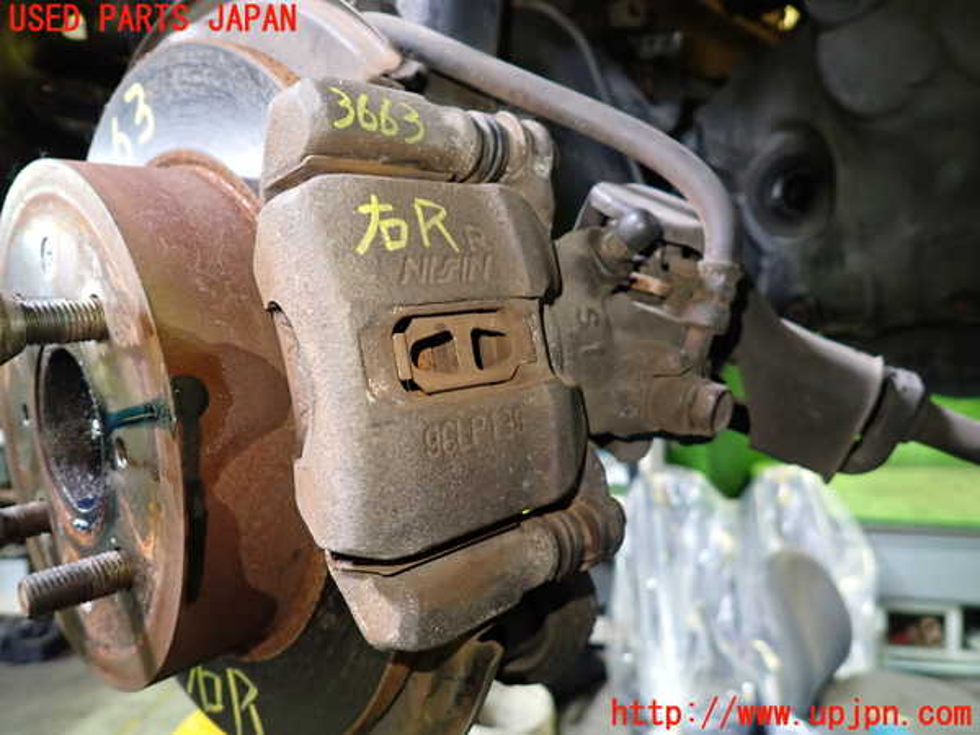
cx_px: 490
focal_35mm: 25
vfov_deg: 54.9
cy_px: 368
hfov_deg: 69.4
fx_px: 708
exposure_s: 1/30
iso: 320
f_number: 2
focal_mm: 4.5
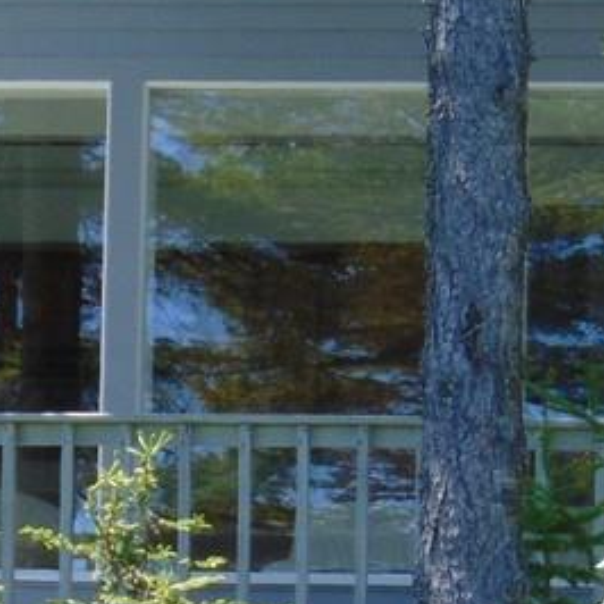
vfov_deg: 3.1
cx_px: 132
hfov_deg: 3.1
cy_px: 198
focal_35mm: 559
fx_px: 11035
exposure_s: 1/200
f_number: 4
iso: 80
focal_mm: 29.5
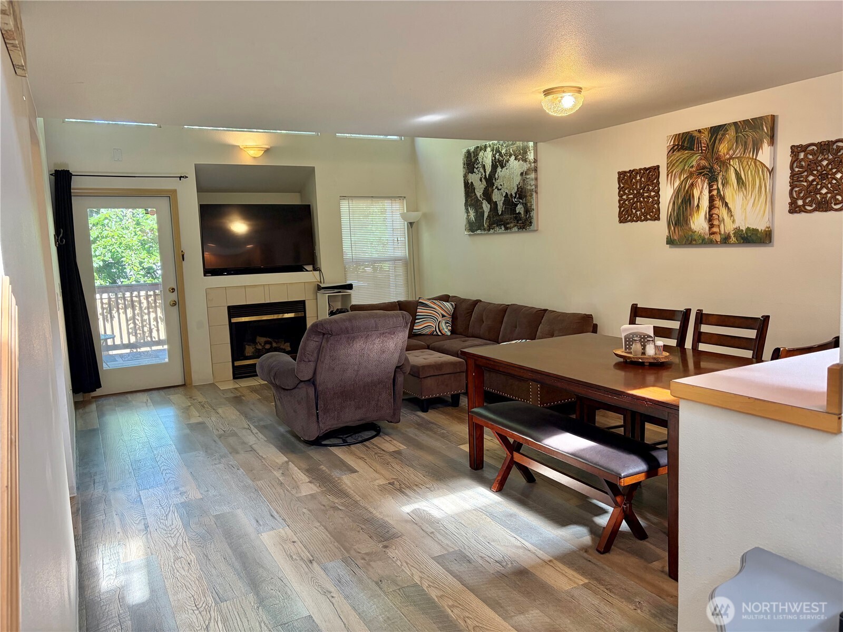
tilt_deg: -7.2
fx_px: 633
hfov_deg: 67.3
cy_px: 316
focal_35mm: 26
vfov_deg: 53.1
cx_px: 422
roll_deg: +2.2
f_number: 1.6
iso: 125
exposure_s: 1/131
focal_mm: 5.96
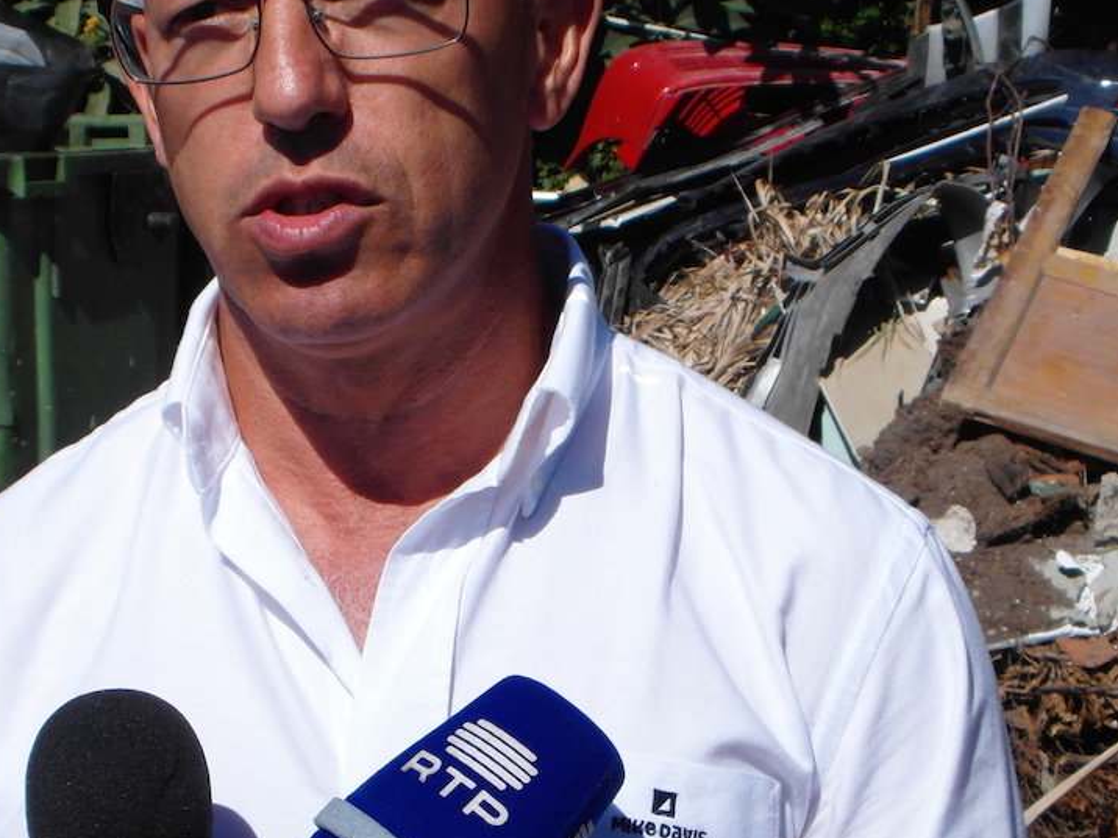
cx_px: 404
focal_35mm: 93
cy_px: 375
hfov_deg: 21.0
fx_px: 3004
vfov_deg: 15.9
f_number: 5.3
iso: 100
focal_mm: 9.2
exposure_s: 1/1000
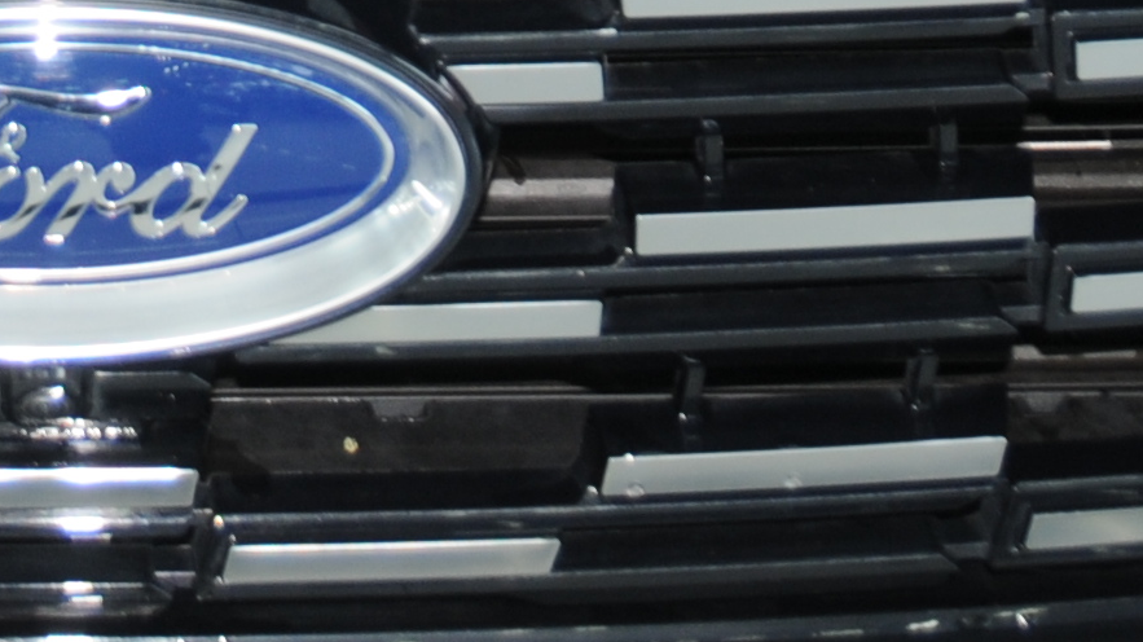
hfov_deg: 11.7
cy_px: -1042
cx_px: 79
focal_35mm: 183
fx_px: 5544
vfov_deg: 6.3
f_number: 4.8
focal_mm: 24
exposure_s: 1/8
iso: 200
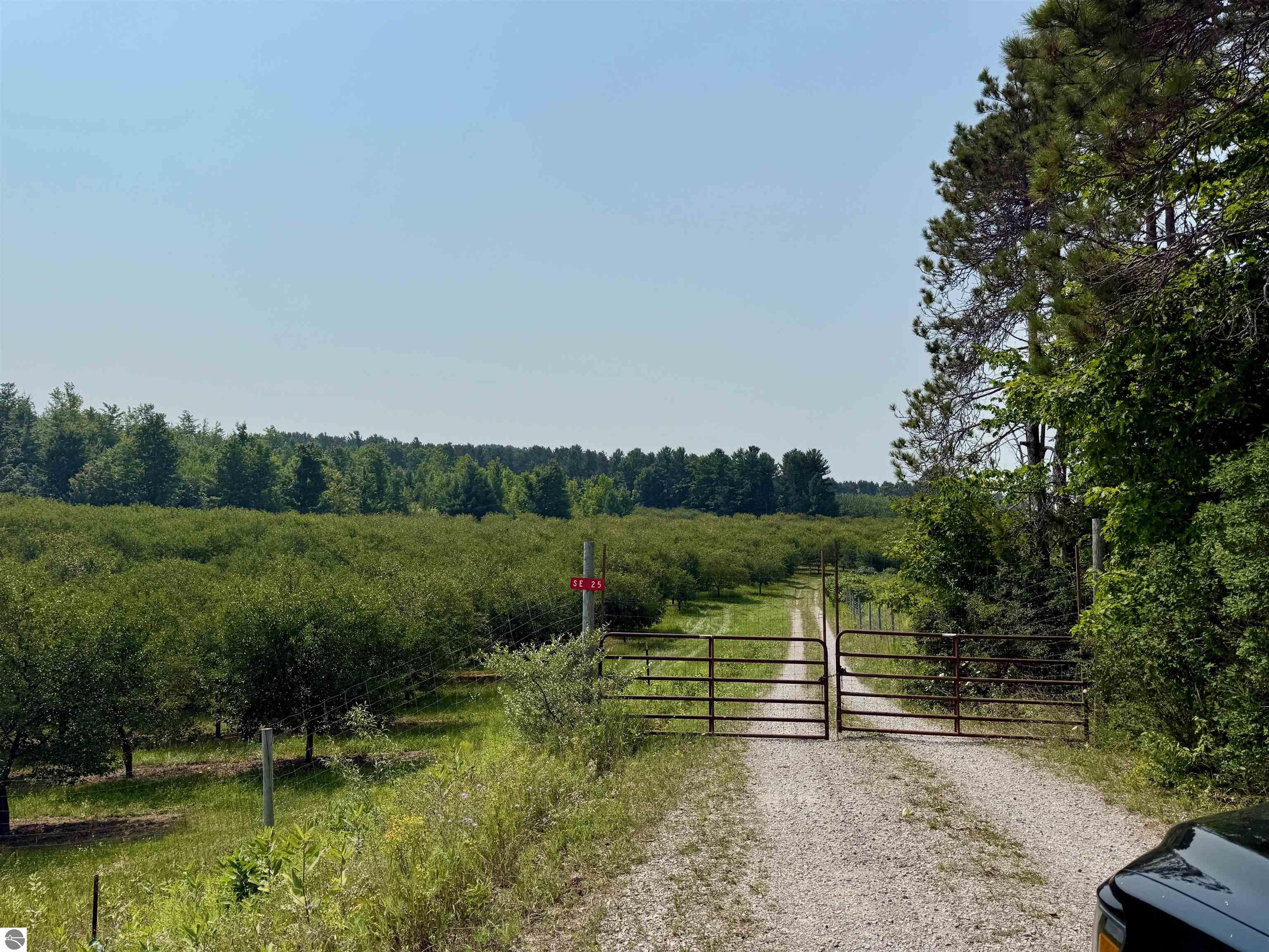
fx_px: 880
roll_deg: -0.1
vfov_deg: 56.8
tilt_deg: +1.7
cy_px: 476
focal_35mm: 24
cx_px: 634
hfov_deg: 71.6
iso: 80
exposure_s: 1/11905
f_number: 1.78
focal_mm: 6.76
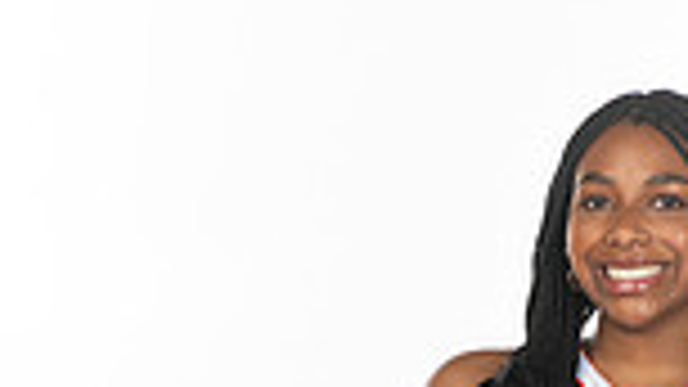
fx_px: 3101
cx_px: 522
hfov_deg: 12.6
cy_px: 994
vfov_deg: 6.7
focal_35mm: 170
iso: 800
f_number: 8
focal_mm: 55
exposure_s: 1/320
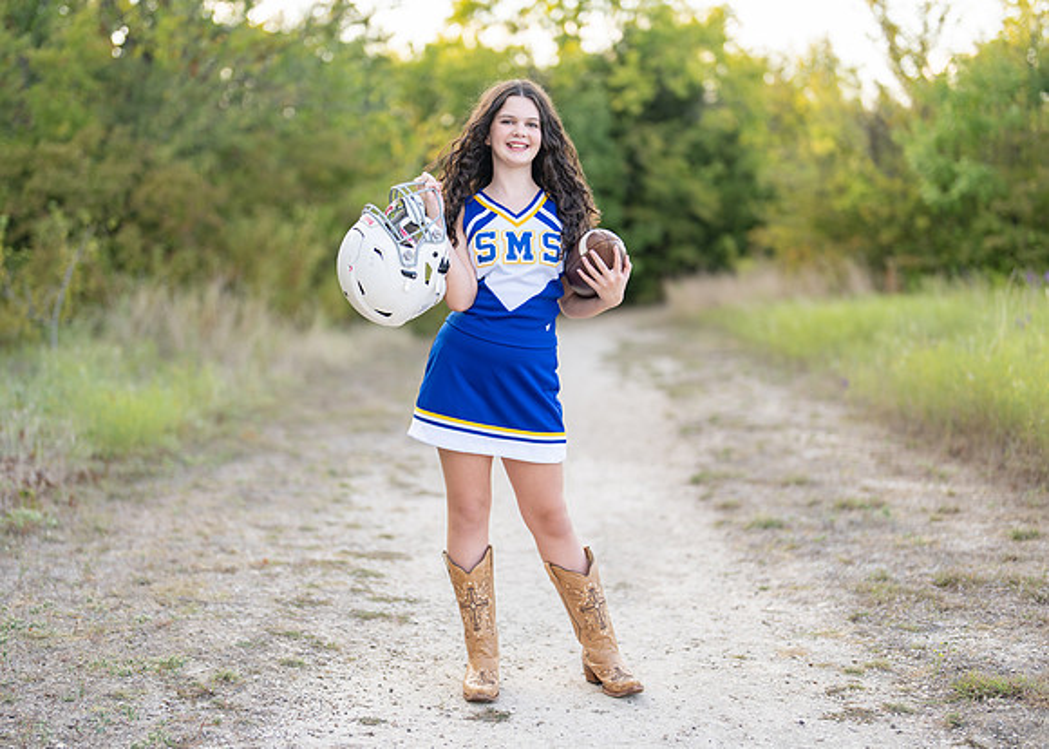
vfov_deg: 24.9
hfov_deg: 34.3
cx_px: 503
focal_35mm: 57
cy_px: 385
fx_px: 1698
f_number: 1.2
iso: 100
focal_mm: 50
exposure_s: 1/800
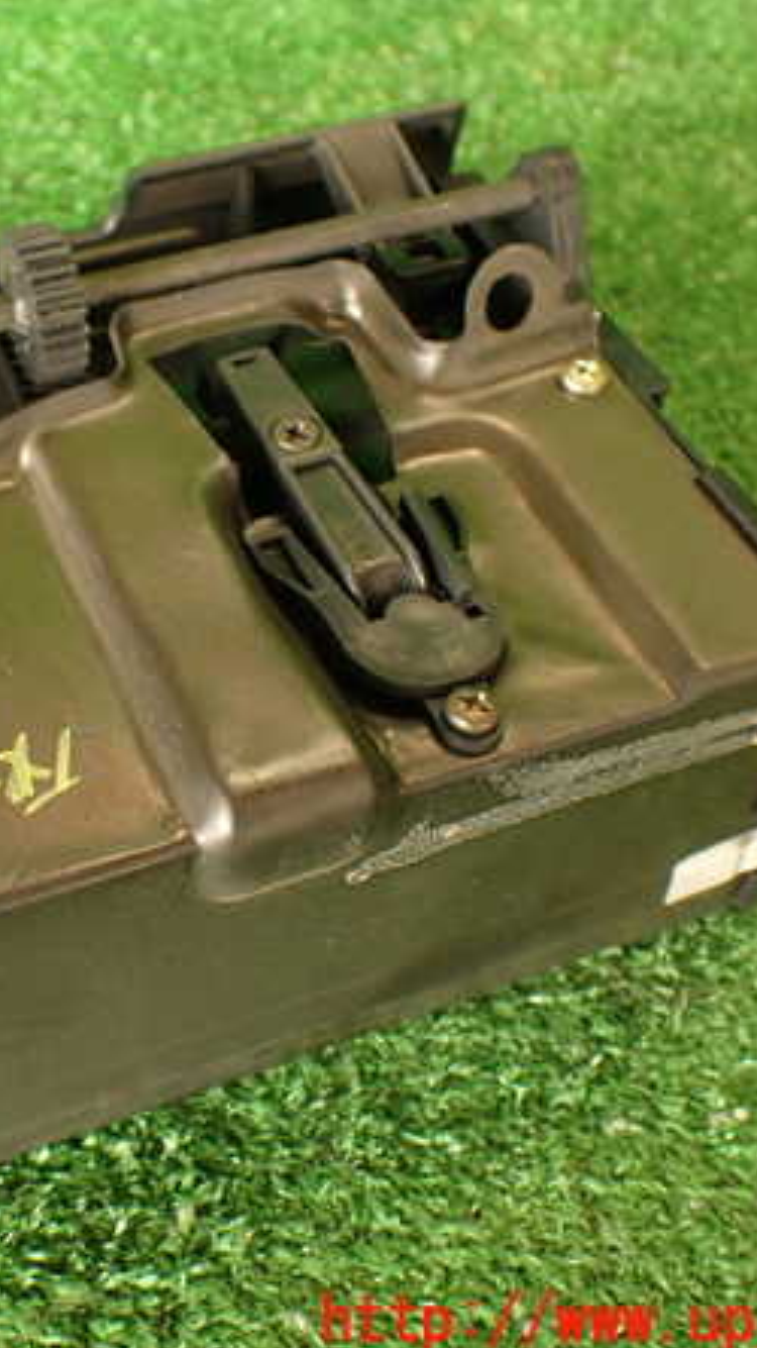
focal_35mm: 47
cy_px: 679
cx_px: 97
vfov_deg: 43.7
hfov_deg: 24.8
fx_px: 1679
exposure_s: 1/30
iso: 200
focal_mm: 5.79
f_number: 2.4
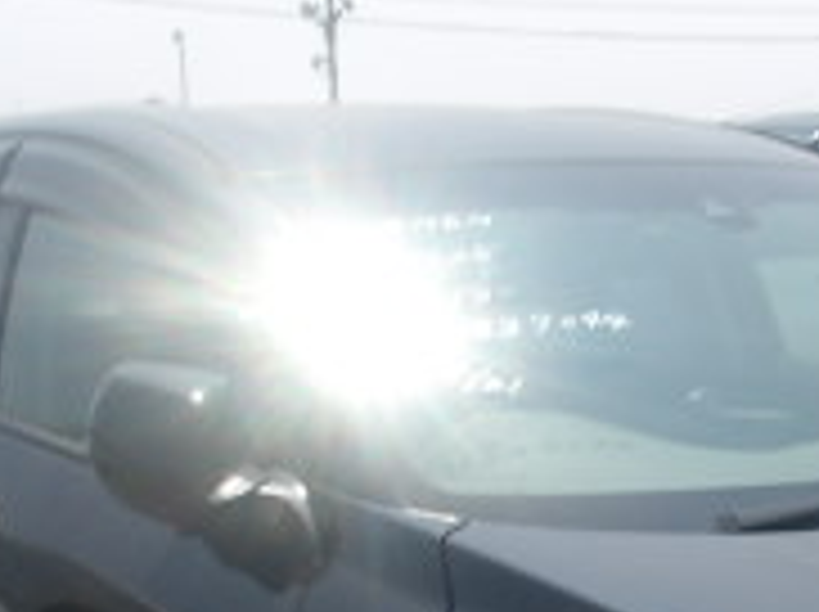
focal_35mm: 95
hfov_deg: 20.1
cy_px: 711
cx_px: 814
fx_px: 2245
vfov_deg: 15.1
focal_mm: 4.9
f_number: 10.4
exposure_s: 1/123
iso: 100
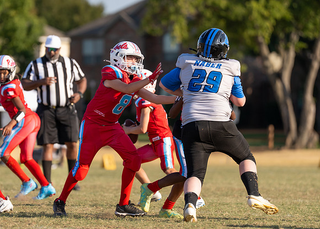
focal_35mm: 331
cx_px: 122
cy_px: 115
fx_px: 3006
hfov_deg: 6.1
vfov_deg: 4.4
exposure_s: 1/1600
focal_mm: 200
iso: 125
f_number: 3.2
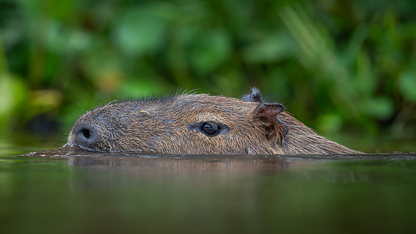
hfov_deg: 3.7
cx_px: 185
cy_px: 82
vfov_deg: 2.1
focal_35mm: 582
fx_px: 6418
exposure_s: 1/2000
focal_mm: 400
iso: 900
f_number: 4.5
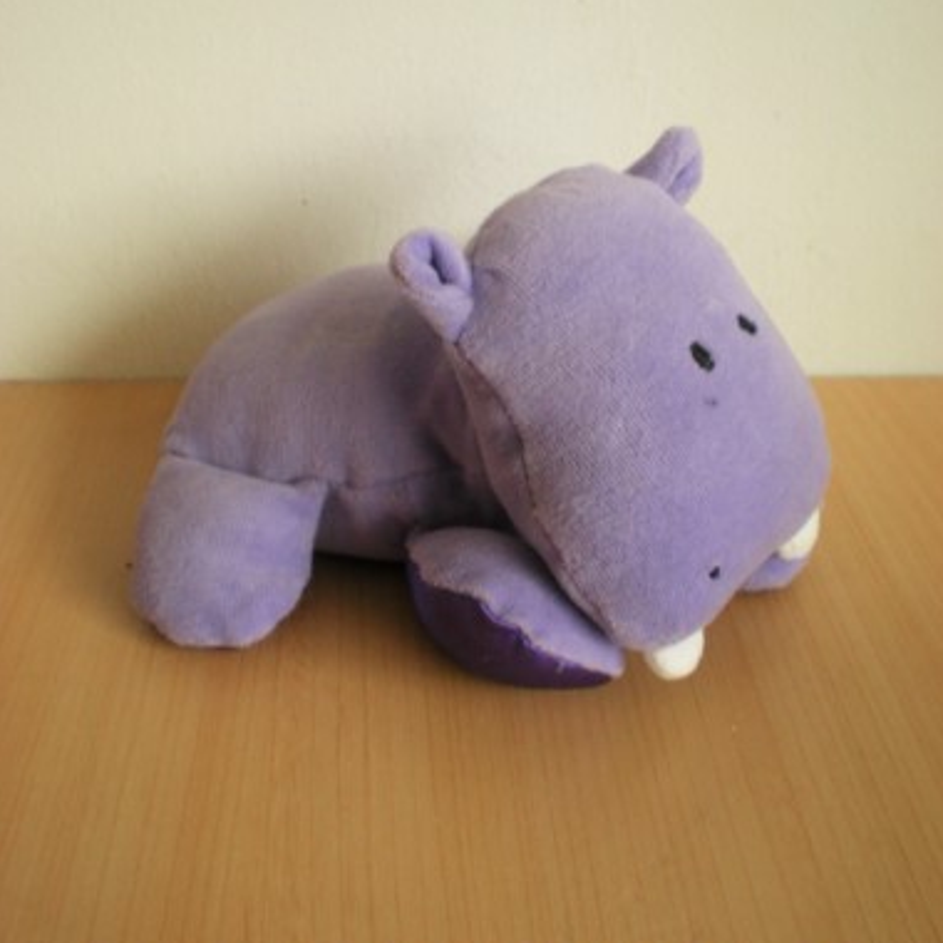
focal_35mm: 46
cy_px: 395
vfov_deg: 36.7
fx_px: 1418
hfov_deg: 36.8
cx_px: 481
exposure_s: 1/41.2
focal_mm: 6.3
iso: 200
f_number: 3.1
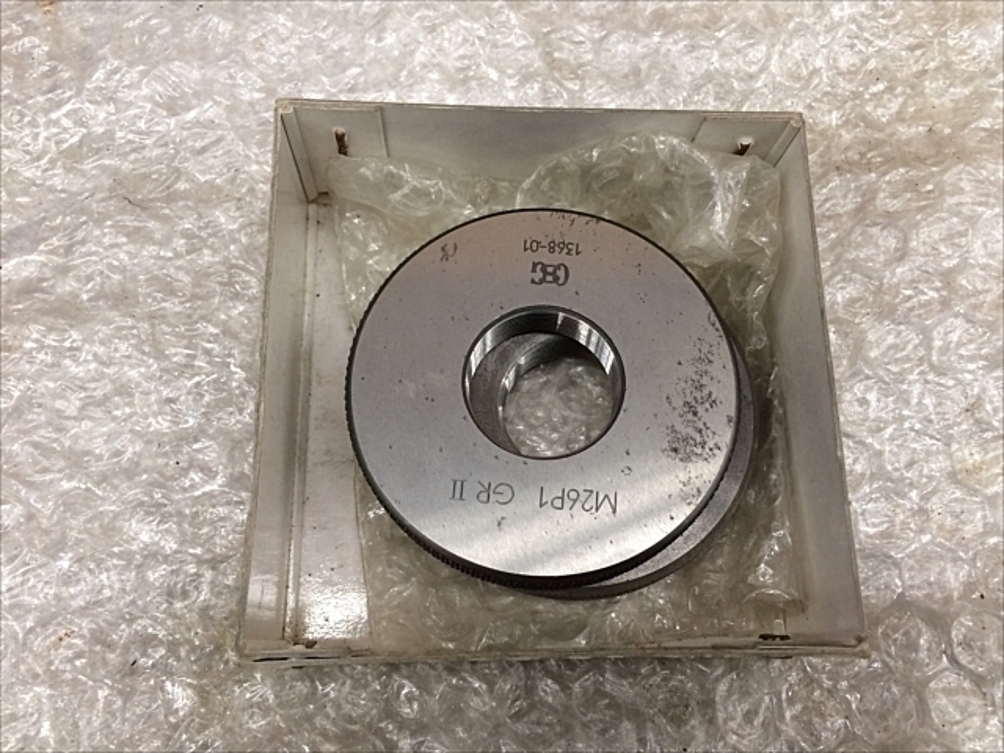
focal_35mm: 29
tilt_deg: -73.9
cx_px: 502
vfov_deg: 48.2
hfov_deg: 61.7
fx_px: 841
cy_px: 376
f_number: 2.2
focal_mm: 4.15
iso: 80
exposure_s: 1/30
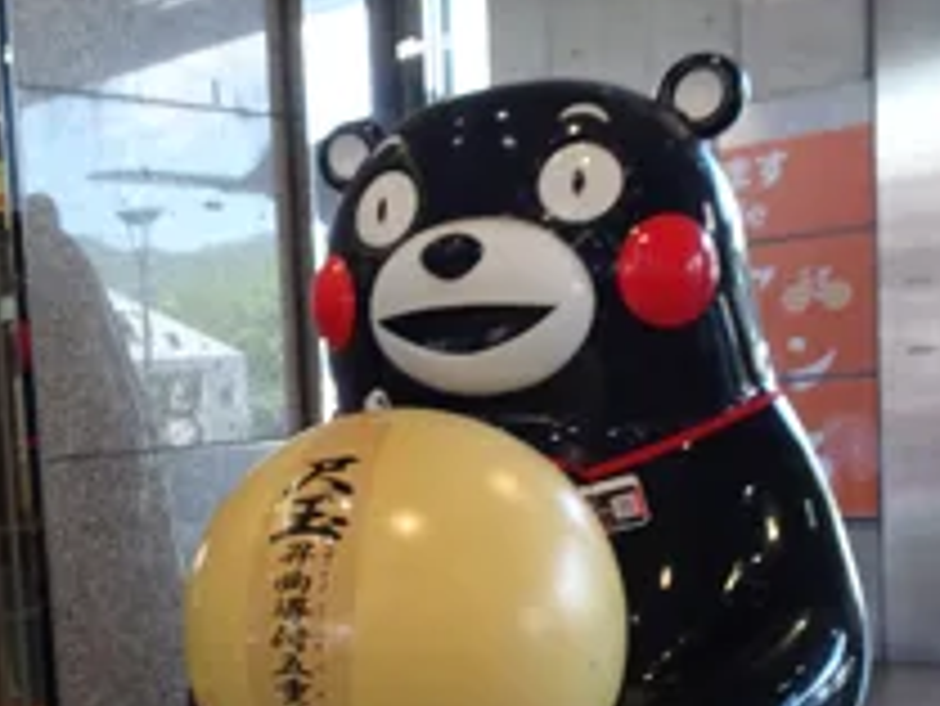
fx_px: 1494
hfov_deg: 33.0
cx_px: 85
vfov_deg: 26.1
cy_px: 571
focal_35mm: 55
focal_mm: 4.1
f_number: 3.5
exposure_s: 1/30
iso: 125
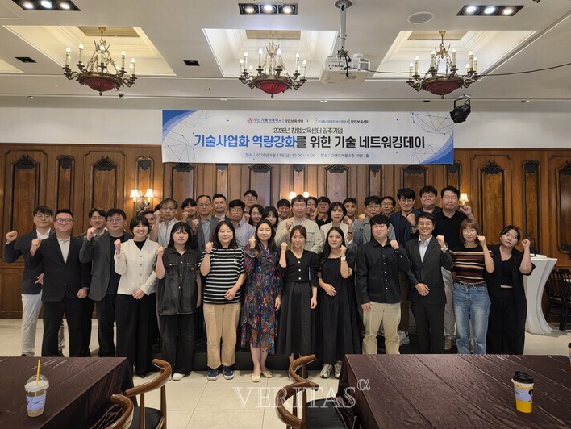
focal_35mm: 25
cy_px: 205
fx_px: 413
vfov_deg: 54.9
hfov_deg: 69.4
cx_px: 290
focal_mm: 5.4
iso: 320
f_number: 1.8
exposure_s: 1/120
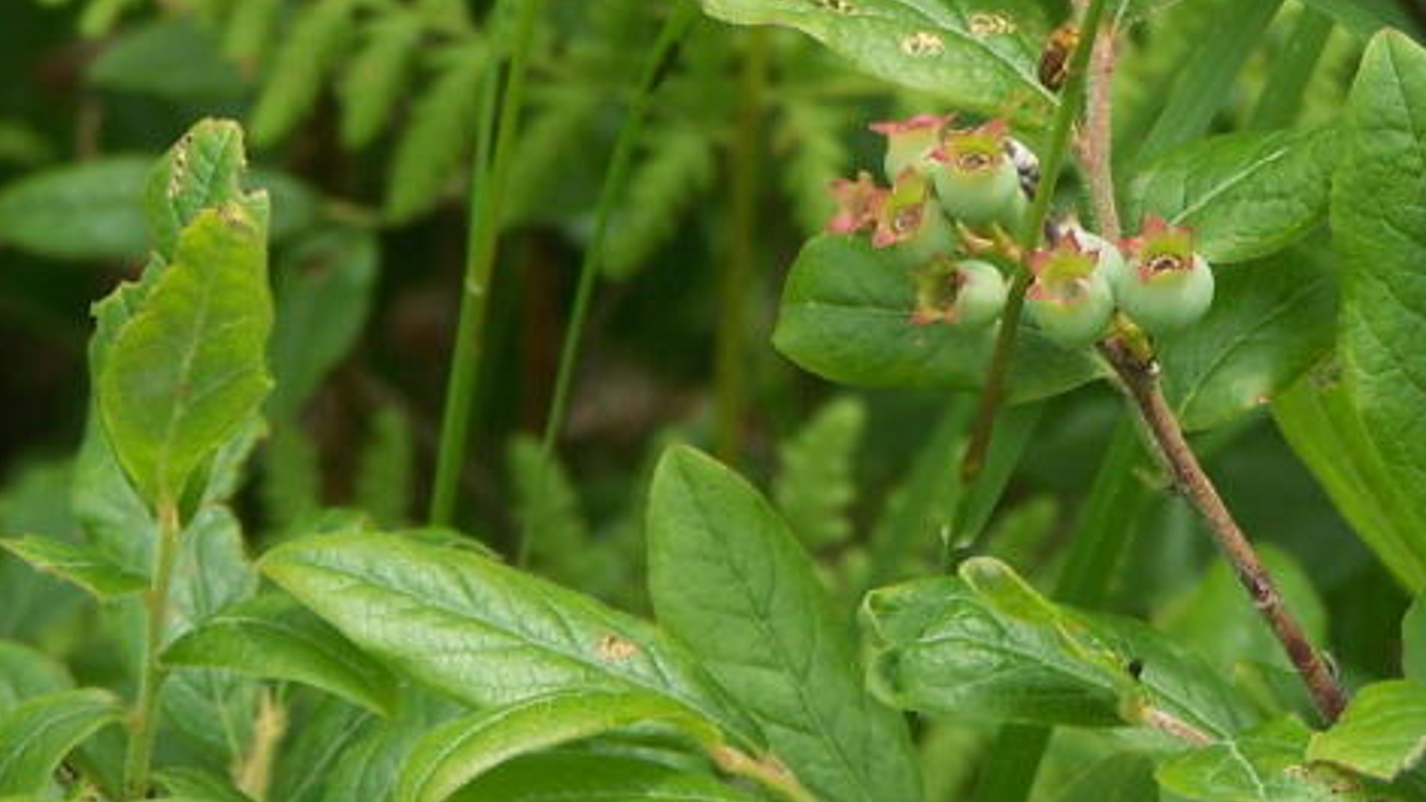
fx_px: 12441
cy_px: 179
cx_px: 848
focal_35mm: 329
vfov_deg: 3.7
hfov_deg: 6.6
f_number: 3.2
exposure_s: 1/500
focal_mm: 23.1
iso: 80
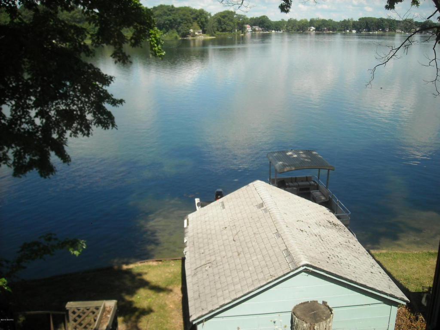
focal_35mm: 35
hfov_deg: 52.6
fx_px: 445
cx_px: 220
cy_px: 165
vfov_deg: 40.7
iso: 64
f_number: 2.8
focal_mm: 5.7
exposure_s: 1/478
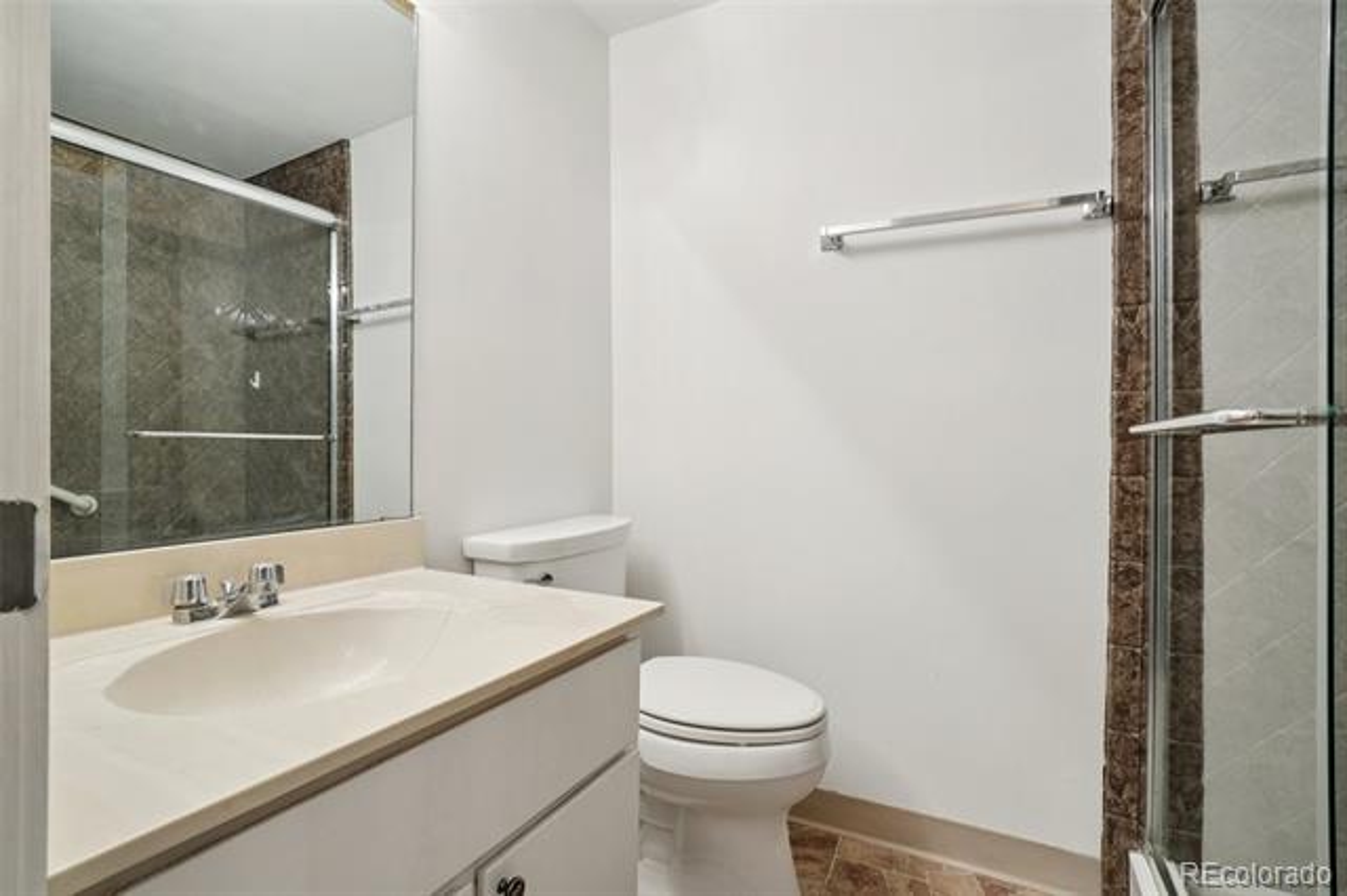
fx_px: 617
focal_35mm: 16
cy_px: 448
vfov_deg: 72.0
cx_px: 674
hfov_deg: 95.0
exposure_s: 1/15
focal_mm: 11
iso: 400
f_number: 8
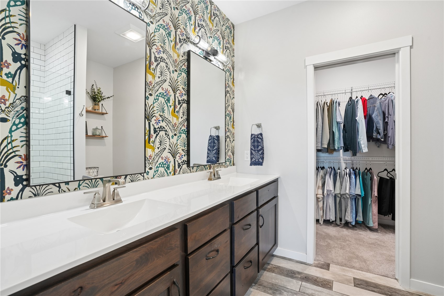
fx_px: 197
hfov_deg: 96.7
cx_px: 222
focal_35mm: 16
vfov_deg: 73.7
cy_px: 148
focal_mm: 16
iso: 400
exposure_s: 1/15
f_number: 9
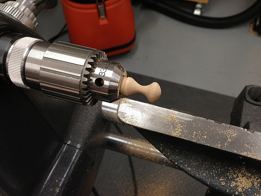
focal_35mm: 33
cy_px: 98
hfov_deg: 55.4
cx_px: 130
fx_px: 249
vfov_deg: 42.9
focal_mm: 4.13
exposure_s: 1/30
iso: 50
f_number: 2.4
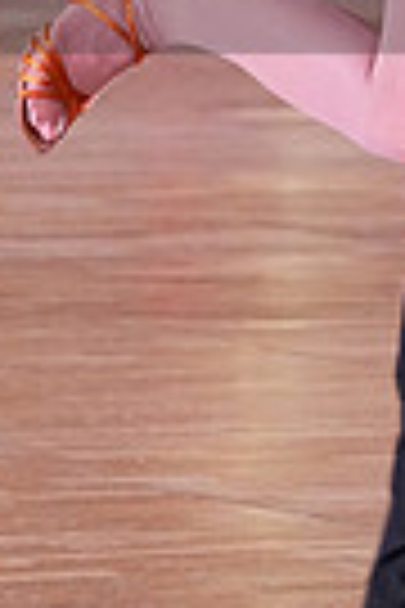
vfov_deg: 2.9
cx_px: 623
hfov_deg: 1.9
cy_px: -95
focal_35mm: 711
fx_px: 11997
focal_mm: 166
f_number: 5.6
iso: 5000
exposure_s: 1/320
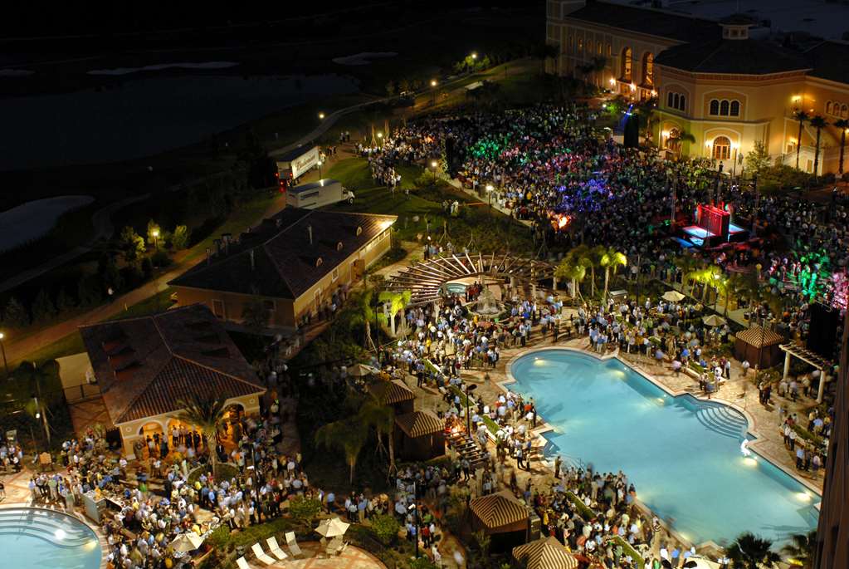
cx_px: 424
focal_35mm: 42
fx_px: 992
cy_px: 284
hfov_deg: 46.3
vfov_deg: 32.0
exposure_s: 1/1.6
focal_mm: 28
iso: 200
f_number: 5.6
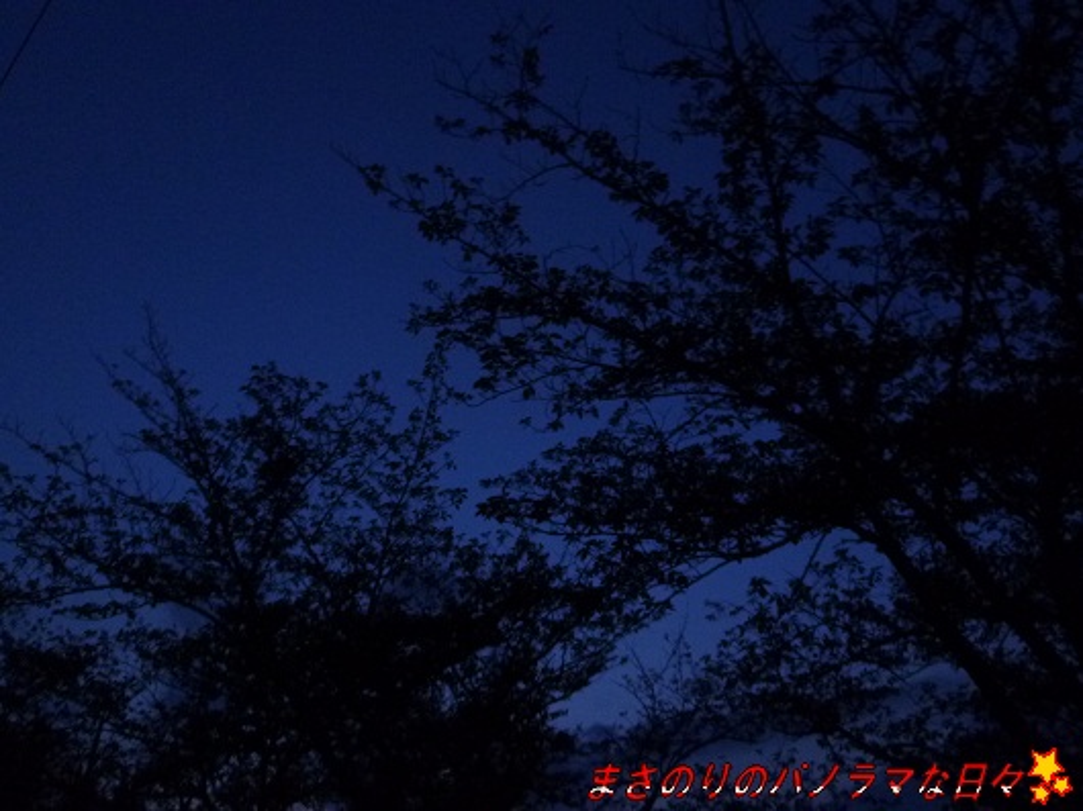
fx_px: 907
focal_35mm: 29
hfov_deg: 61.7
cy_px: 406
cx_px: 542
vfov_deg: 48.2
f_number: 3
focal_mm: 5.2
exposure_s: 1/8
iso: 400
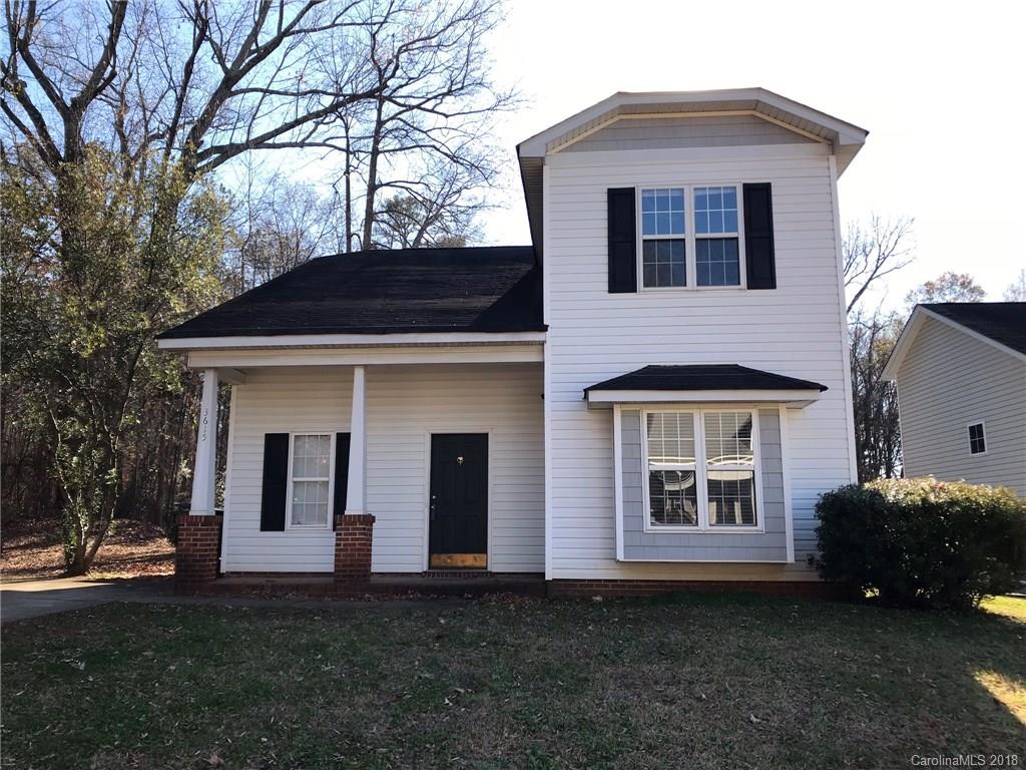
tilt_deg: +10.3
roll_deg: -0.3
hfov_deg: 63.4
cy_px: 385
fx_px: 830
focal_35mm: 28
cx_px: 513
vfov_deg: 49.7
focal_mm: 3.99
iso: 20
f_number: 1.8
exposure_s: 1/651
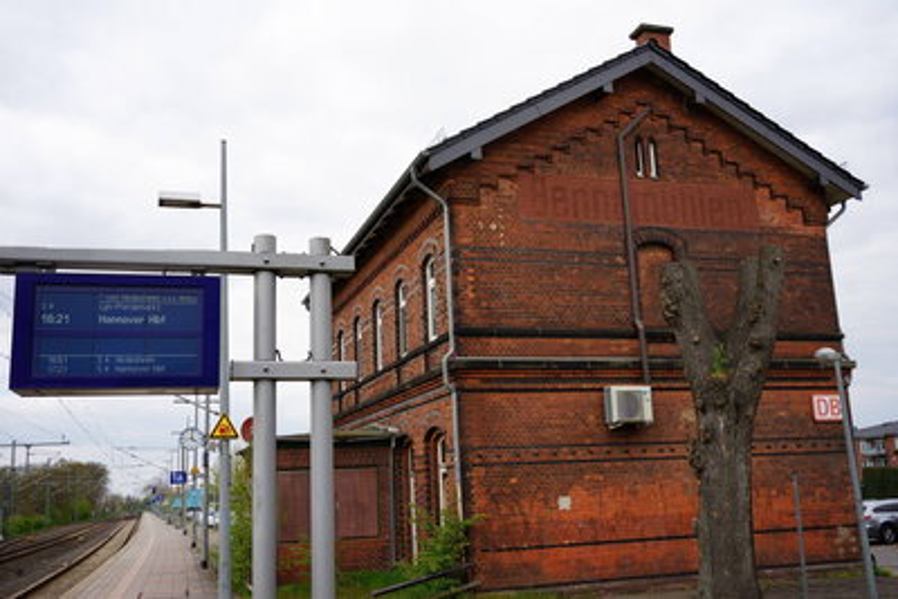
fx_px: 873
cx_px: 449
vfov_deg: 37.9
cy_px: 300
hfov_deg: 54.4
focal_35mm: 35
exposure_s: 1/200
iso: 100
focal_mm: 35
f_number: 7.1
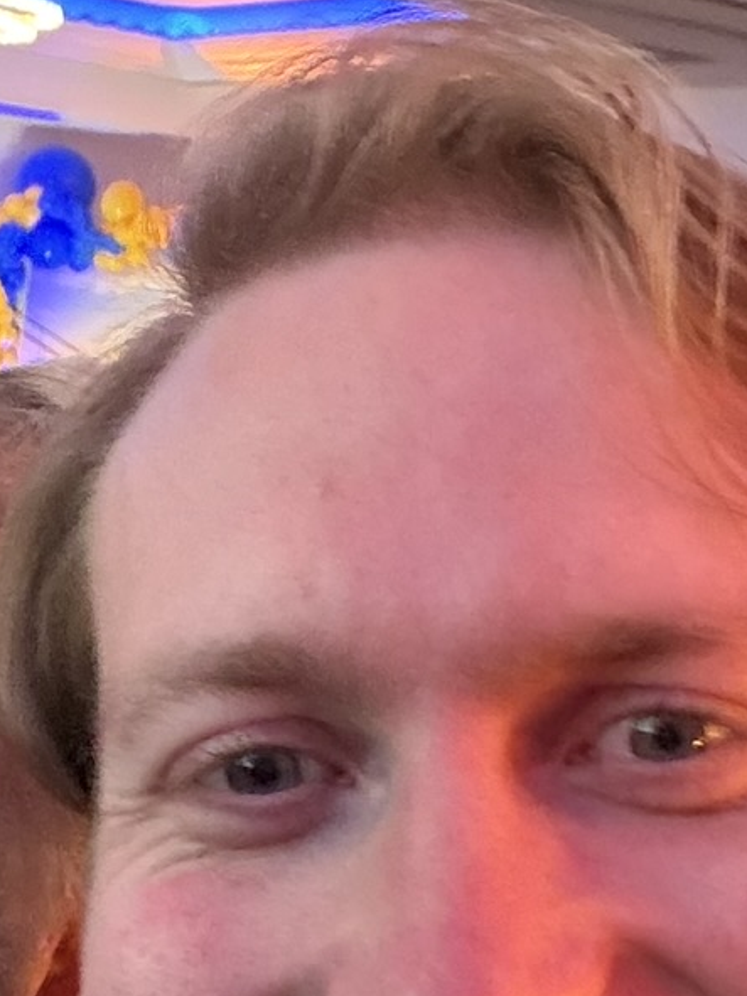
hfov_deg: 13.9
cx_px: -96
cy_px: 492
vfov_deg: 18.9
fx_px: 2993
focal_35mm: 104
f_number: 1.9
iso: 500
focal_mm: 2.71
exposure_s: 1/24
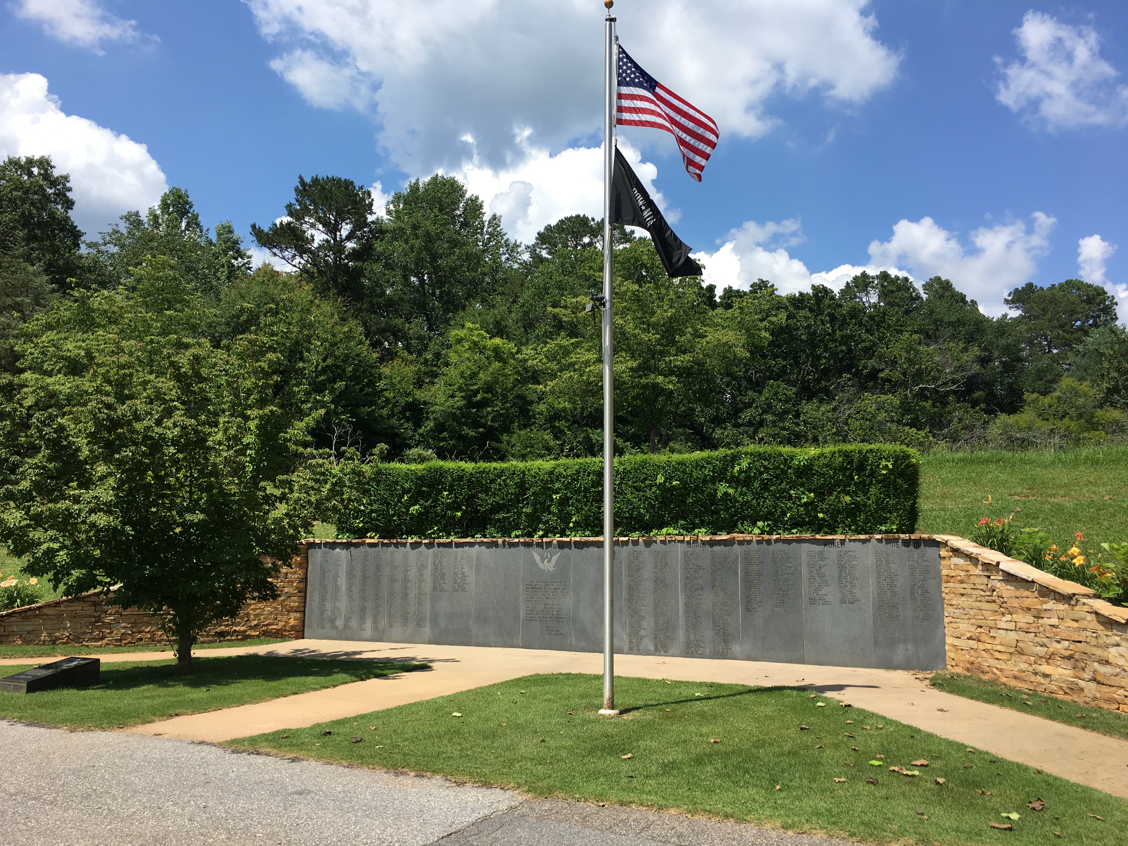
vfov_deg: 48.2
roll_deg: -0.2
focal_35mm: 29
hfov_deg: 61.7
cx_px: 564
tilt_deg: +9.7
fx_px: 945
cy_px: 423
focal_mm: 4.15
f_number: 2.2
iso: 25
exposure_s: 1/1399
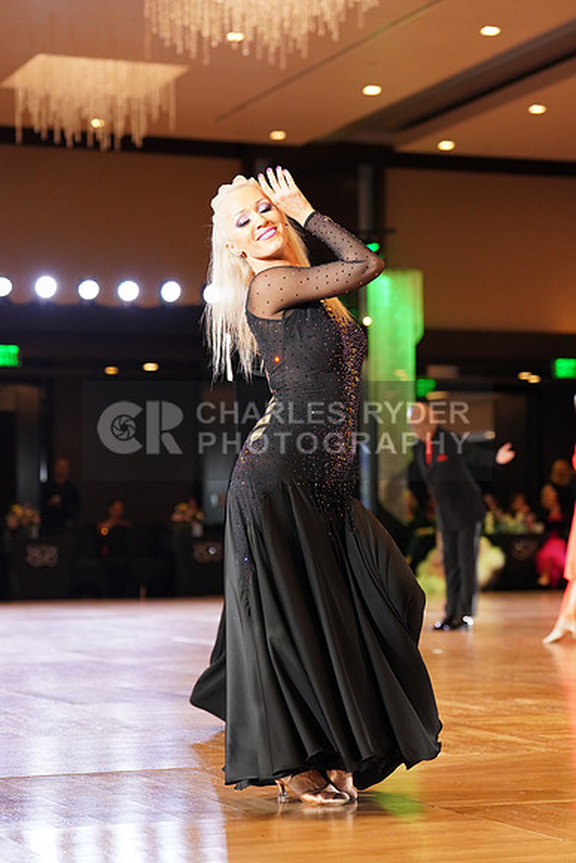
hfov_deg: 15.5
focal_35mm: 88
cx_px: 288
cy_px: 432
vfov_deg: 23.1
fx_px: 2111
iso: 3200
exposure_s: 1/640
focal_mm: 88
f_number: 3.5
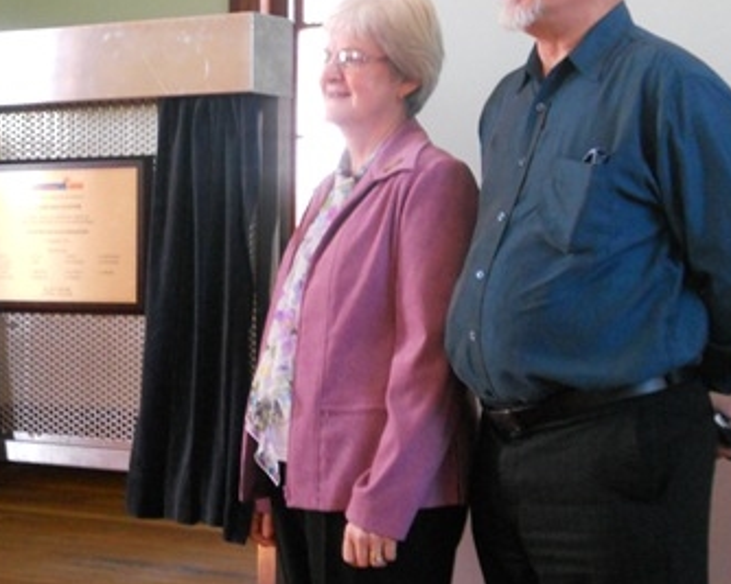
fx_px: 1860
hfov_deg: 21.9
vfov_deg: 17.8
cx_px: 142
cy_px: 256
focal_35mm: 86
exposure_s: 1/30
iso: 320
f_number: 4.3
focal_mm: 8.2
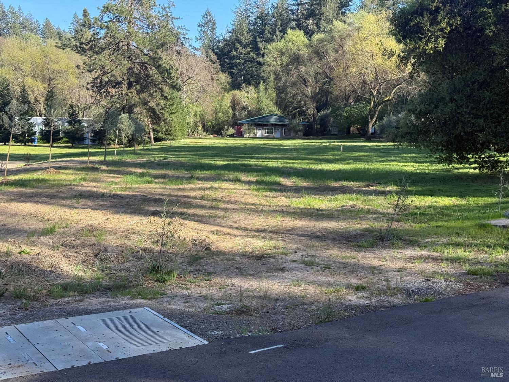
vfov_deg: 30.3
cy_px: 191
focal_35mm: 48
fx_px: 706
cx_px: 254
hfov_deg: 39.7
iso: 80
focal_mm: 6.76
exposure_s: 1/1285
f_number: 1.78
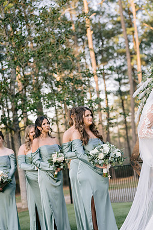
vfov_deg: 26.7
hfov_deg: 17.6
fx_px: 485
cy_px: 114
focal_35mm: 76
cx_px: 140
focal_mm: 50
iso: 400
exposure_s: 1/800
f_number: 2.2
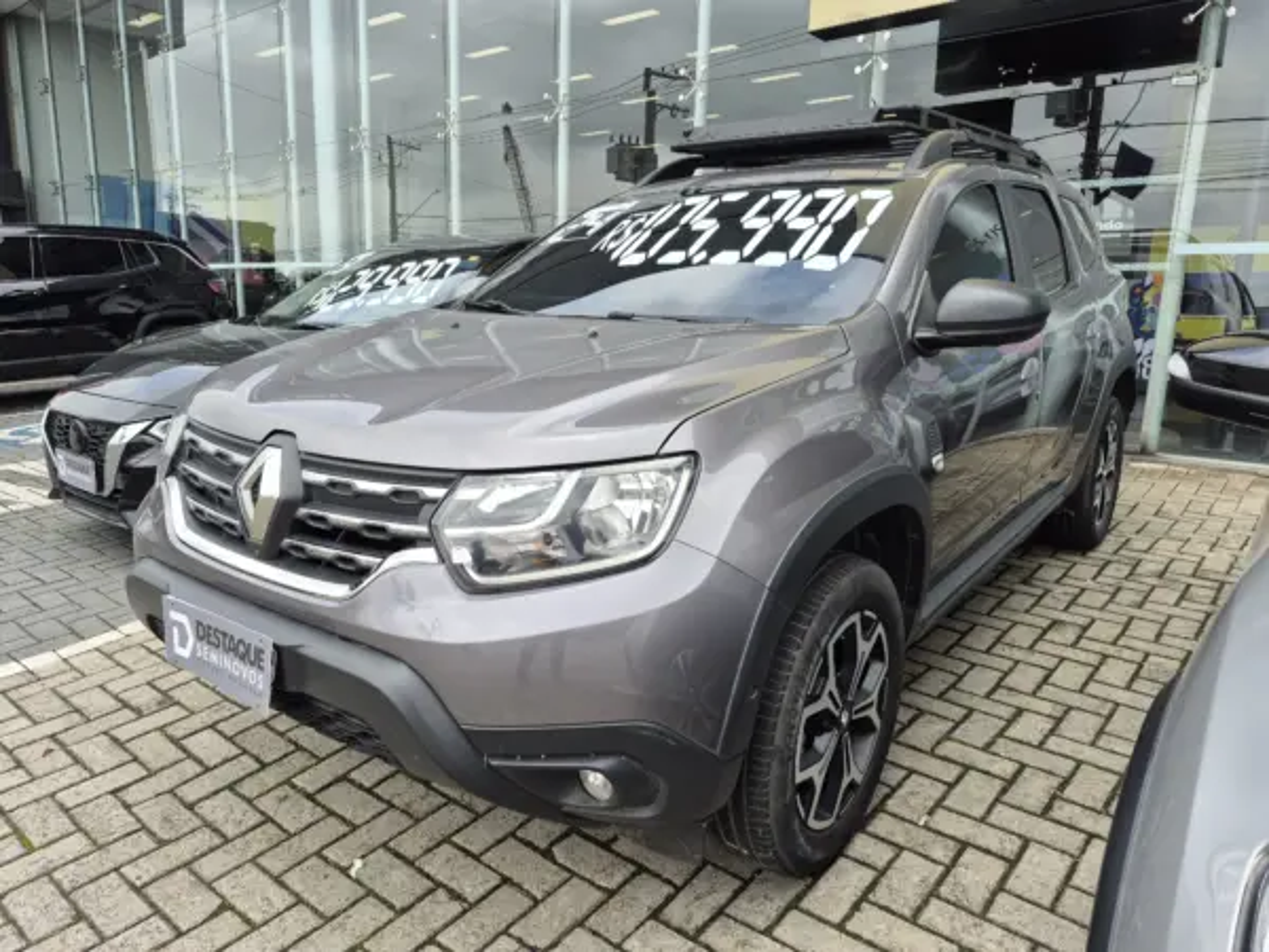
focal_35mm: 23
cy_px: 476
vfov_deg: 58.9
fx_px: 843
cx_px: 634
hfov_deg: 73.9
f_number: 1.8
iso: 25
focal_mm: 5.4
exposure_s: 1/612
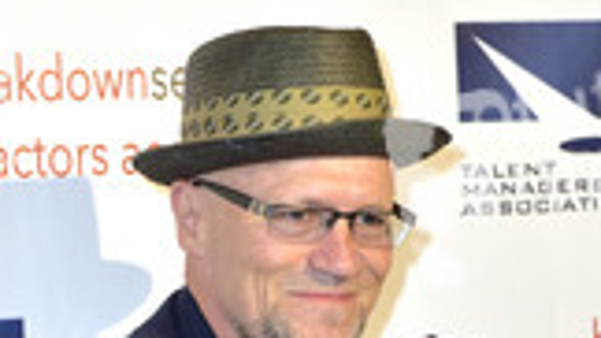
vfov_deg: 7.3
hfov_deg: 13.4
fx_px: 2549
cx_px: 239
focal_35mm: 160
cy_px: 702
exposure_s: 1/320
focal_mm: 62
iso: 400
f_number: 4.5
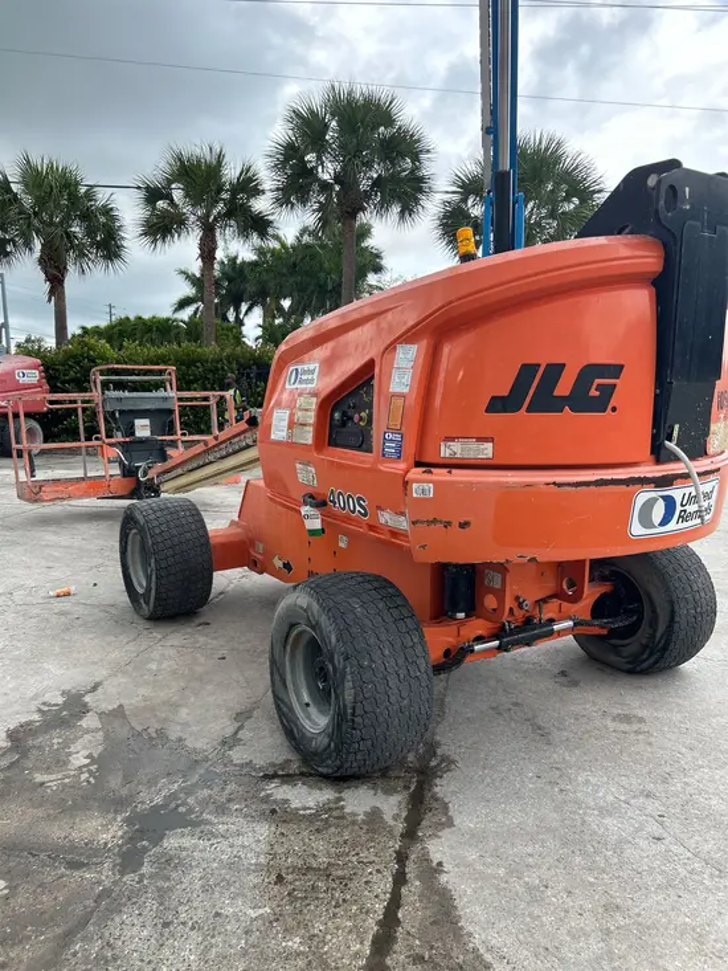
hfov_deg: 53.1
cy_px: 486
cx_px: 364
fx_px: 729
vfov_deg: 67.3
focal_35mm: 26
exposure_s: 1/1326
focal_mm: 5.7
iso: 50
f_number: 1.5
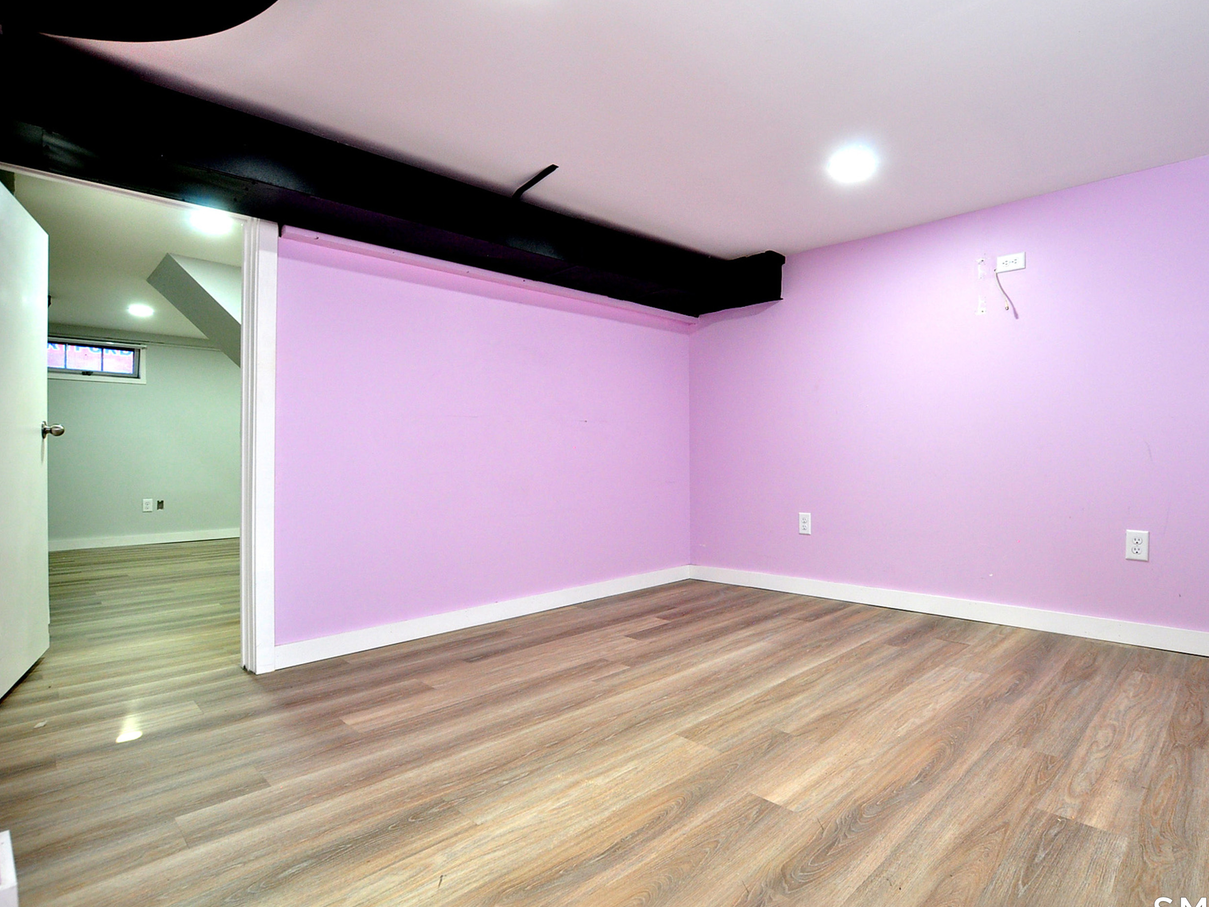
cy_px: 461
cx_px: 653
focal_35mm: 17
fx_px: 594
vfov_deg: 74.7
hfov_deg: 90.8
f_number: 5
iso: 640
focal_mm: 10
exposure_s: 1/25
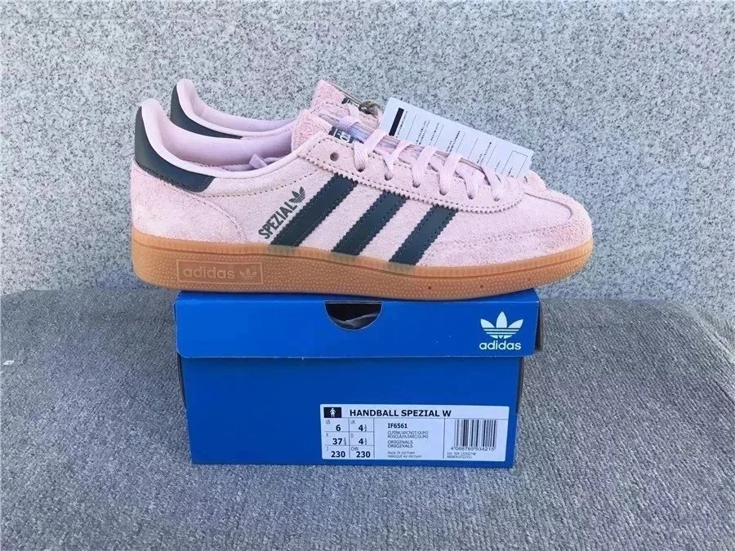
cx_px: 368
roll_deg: -0.1
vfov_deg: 45.4
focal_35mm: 31
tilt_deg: -20.1
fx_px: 658
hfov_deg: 58.4
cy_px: 276
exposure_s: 1/294
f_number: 2.4
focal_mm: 3.3
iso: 25
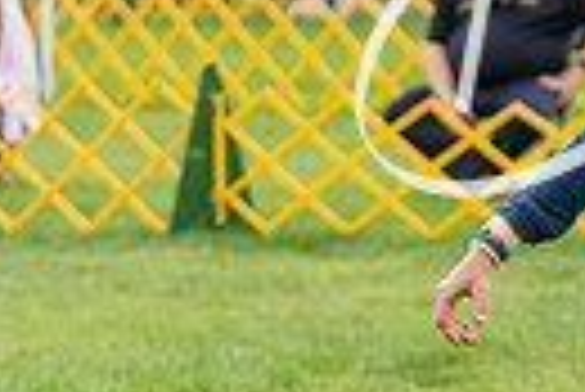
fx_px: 6800
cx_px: 1008
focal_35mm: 418
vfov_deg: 3.3
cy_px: 277
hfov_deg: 4.9
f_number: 3.2
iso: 1000
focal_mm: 94
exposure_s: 1/1000
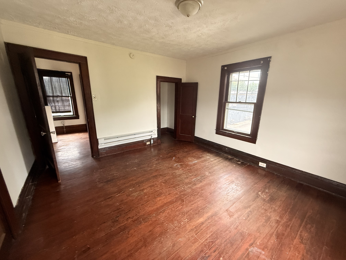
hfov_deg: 102.1
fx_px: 140
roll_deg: +0.5
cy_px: 130
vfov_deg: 85.7
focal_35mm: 14
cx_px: 173
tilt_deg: -14.4
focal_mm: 2.22
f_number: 2.2
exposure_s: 1/60
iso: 400
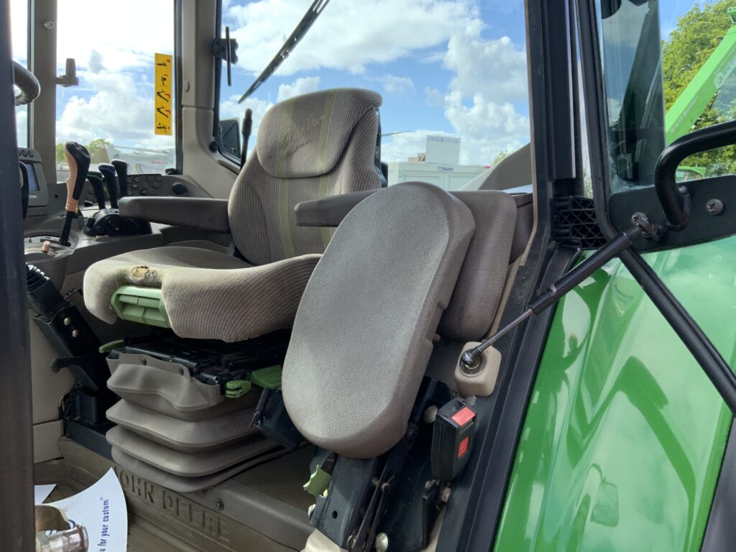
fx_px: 617
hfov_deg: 61.7
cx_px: 368
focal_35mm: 29
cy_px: 276
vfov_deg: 48.2
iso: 16
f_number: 1.8
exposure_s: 1/457
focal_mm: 3
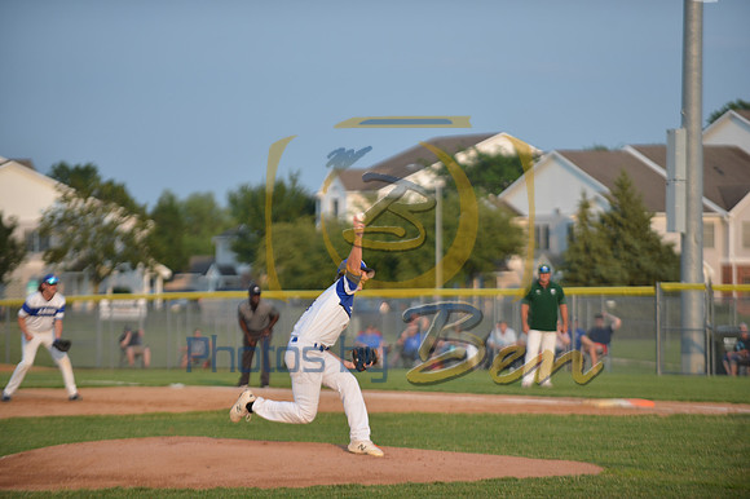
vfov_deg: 6.9
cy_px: 250
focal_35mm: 200
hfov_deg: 10.3
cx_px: 375
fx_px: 4164
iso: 200
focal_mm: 200
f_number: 3.2
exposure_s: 1/1600
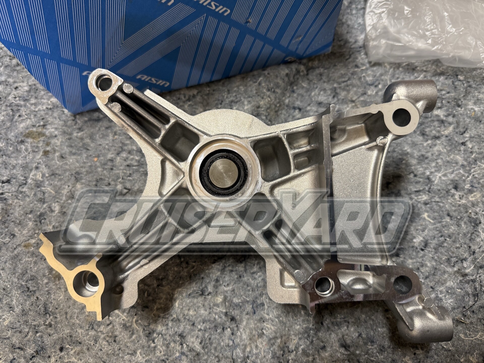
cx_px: 242
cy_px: 182
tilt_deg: -69.2
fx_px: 336
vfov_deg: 56.8
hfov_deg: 71.6
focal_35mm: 24
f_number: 1.78
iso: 100
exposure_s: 1/60
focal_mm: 6.76
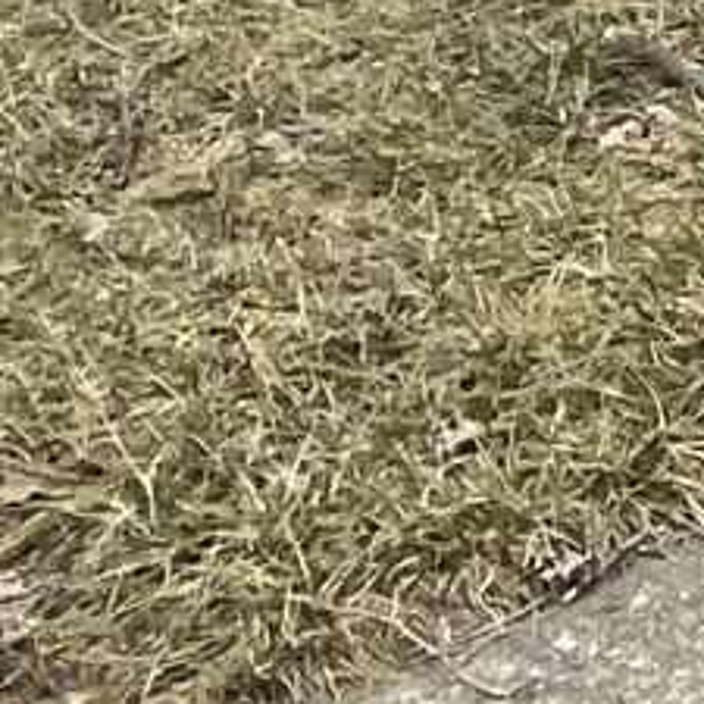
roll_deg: +1.4
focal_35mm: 235
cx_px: 1827
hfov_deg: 6.9
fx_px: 5407
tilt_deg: +2.3
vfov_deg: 6.3
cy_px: -1915
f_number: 1.6
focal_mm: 4.2
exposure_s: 1/461
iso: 32
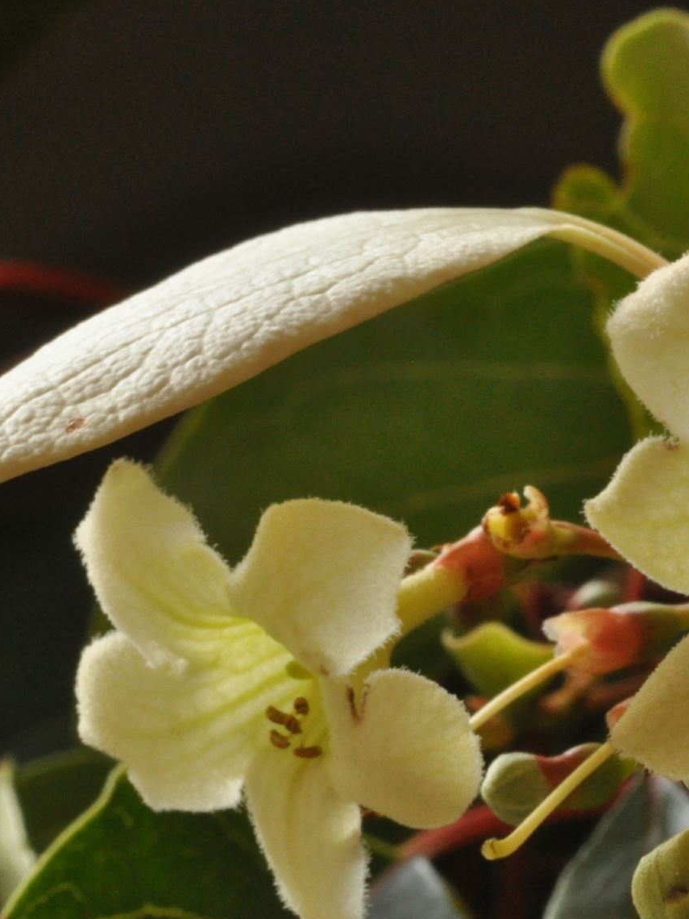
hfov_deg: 5.3
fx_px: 7481
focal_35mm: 282
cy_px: 536
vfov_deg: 7.0
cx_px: 614
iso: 1400
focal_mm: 105
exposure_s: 1/13
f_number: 25
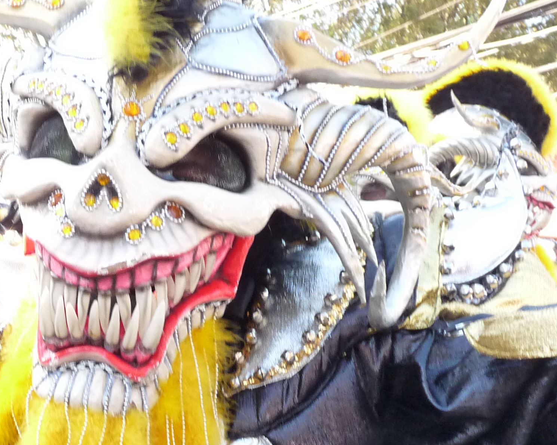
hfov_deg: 27.6
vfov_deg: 22.7
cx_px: 96
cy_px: 279
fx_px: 1104
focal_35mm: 67
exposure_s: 1/125
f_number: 2.8
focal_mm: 4.9
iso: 320
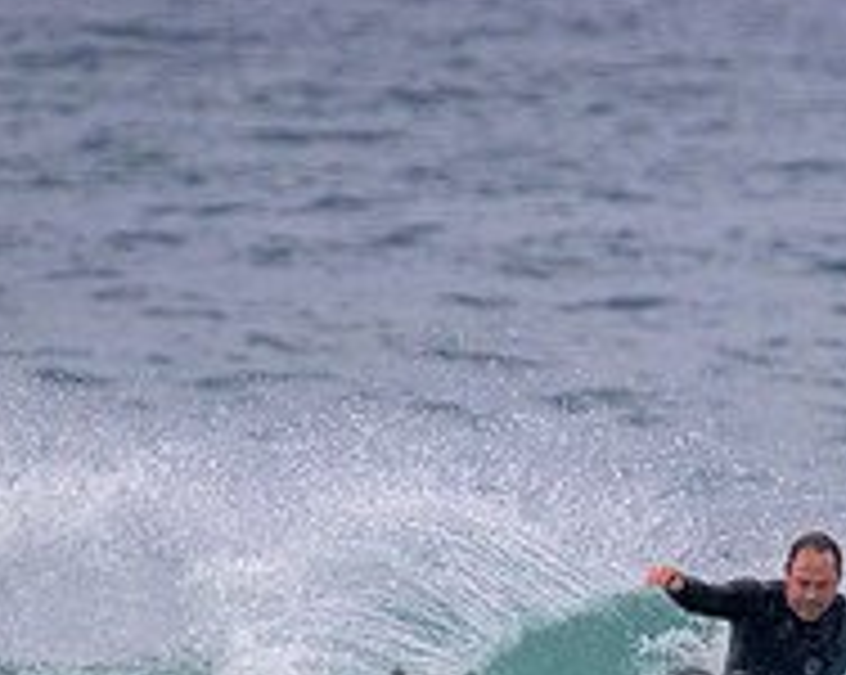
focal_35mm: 2318
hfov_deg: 0.8
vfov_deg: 0.7
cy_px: 700
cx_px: 855
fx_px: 57979
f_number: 11
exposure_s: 1/2000
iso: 1000
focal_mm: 800
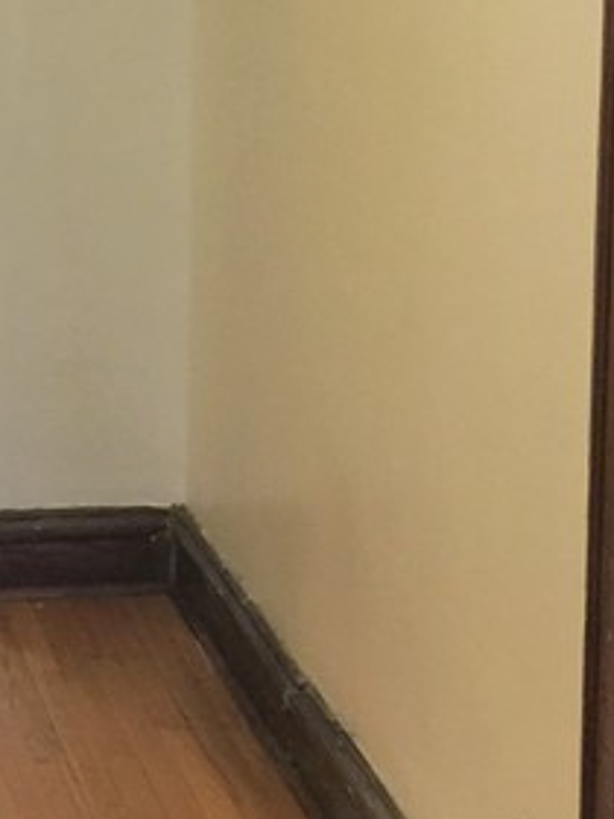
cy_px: 164
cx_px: -269
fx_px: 2649
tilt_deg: -8.5
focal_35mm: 112
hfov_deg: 12.6
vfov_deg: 17.4
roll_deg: +1.8
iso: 100
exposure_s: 1/15
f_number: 2.2
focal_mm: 4.15
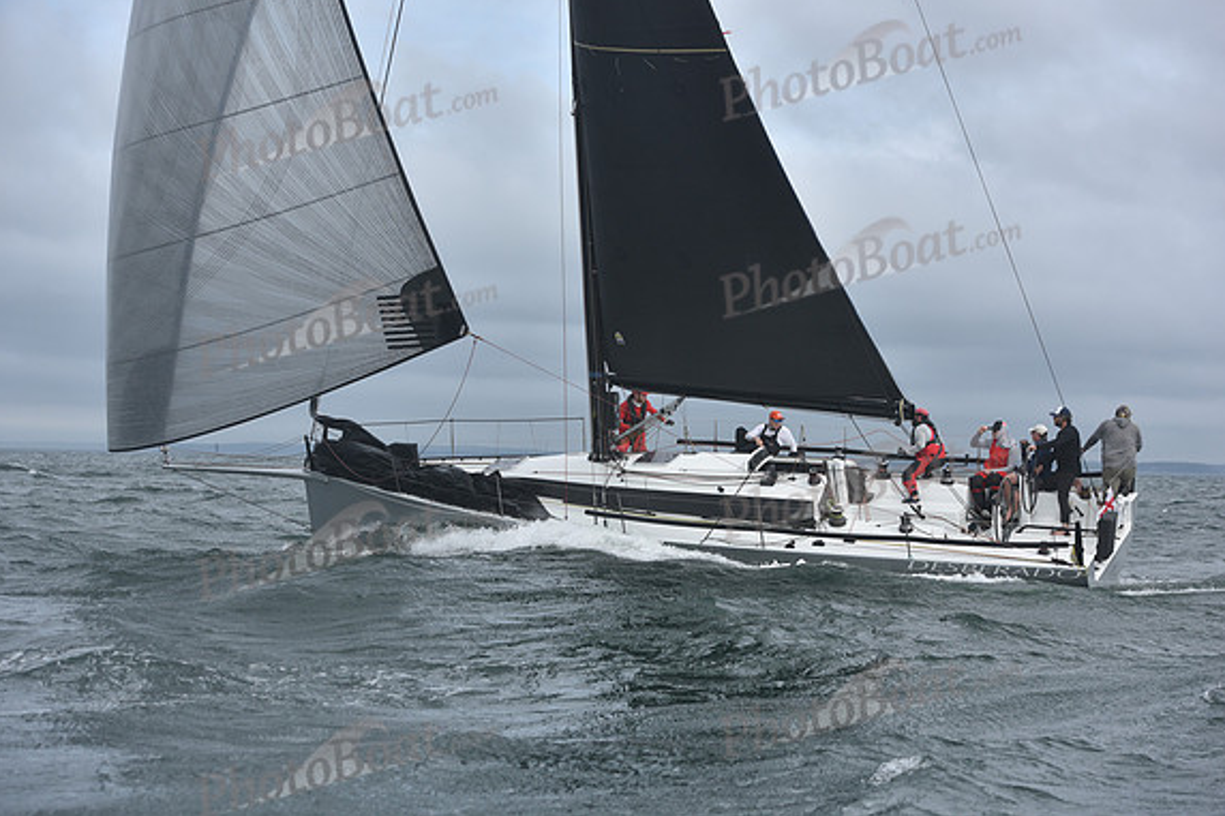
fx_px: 2415
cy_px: 404
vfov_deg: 19.2
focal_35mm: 71
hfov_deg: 28.5
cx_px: 610
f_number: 5
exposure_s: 1/1250
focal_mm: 70
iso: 200
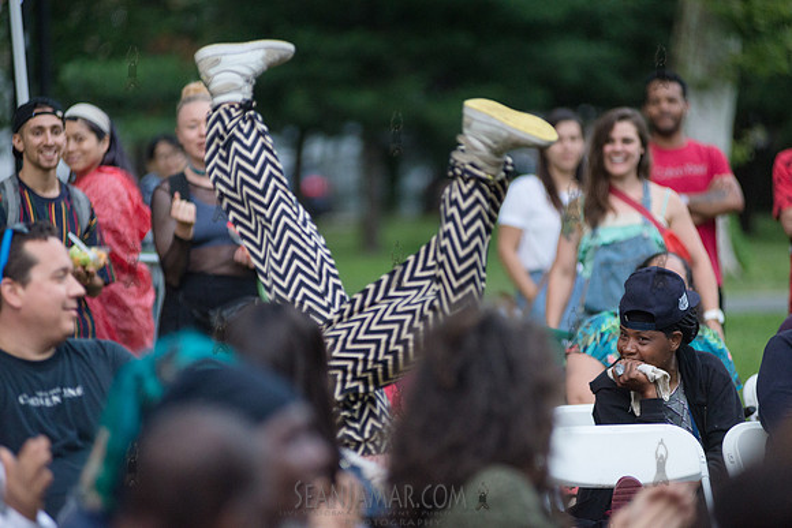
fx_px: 4401
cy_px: 264
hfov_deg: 10.3
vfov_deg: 6.9
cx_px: 396
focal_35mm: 200
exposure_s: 1/1000
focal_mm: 200
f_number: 2.8
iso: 2500
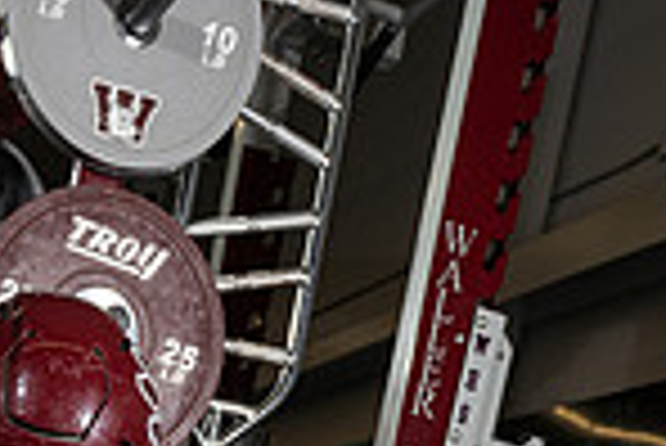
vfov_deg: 13.1
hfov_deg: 23.1
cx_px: 36
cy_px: 996
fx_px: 1574
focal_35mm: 85
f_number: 5.6
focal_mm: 28
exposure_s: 1/250
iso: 200
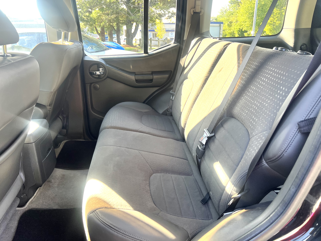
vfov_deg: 53.1
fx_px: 241
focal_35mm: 26
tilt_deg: -20.2
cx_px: 160
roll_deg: +0.4
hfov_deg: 67.3
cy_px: 120
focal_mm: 5.7
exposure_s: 1/121
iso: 100
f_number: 1.5
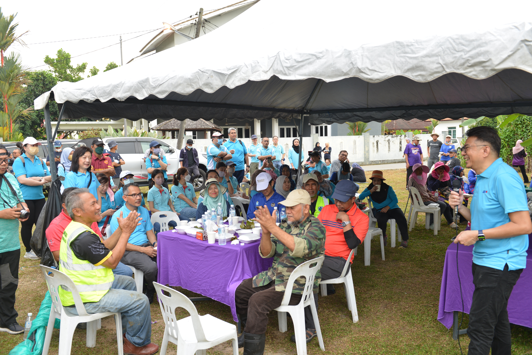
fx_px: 429
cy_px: 178
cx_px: 266
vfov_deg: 45.0
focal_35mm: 29
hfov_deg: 63.6
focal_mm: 29
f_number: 5
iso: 320
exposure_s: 1/100
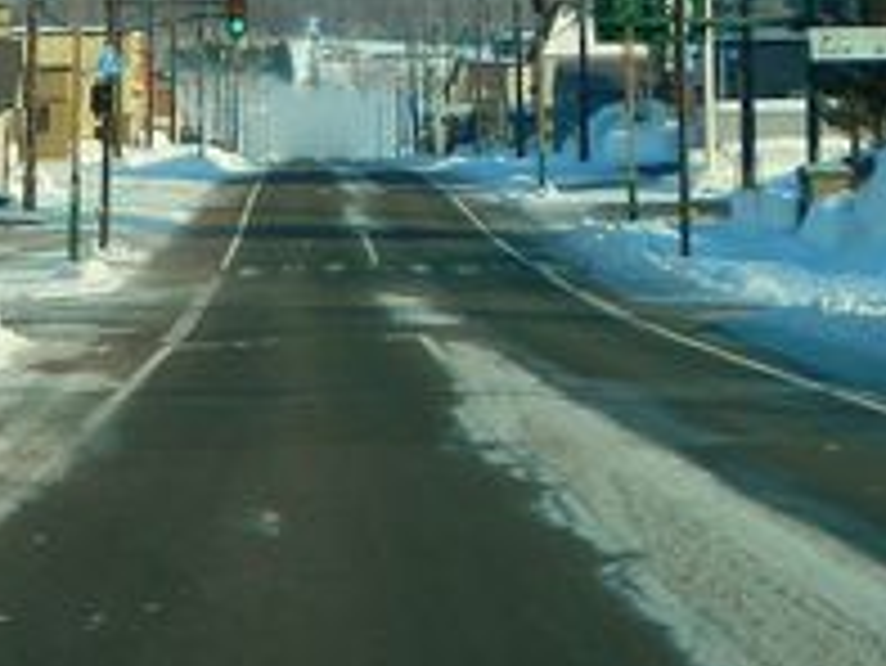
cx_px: 540
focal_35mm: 114
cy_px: -479
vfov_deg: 12.1
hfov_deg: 17.2
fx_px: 2920
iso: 80
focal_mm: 4.5
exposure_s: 1/800
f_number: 3.1
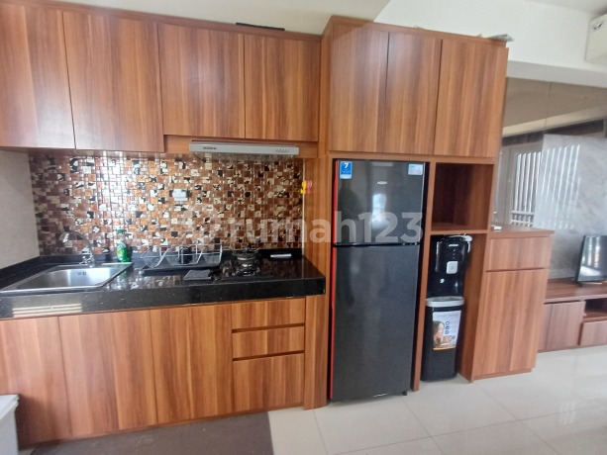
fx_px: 281
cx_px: 304
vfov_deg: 78.1
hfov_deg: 94.5
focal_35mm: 16
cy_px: 228
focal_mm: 1.64
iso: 200
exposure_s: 1/33
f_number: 2.2
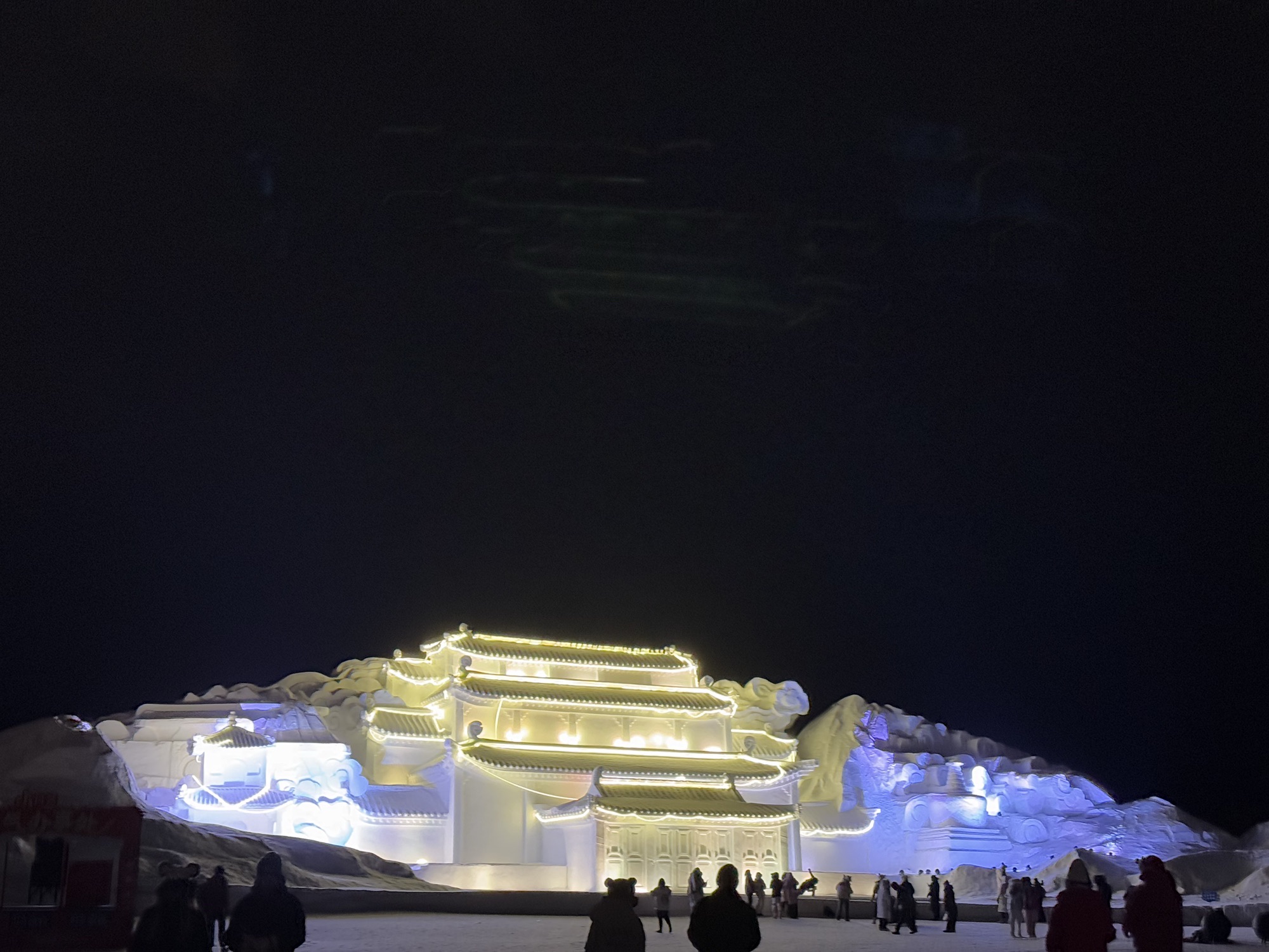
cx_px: 634
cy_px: 476
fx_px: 1760
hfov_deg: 39.7
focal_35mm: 48
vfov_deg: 30.3
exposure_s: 1/26
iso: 800
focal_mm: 6.76
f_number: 1.78
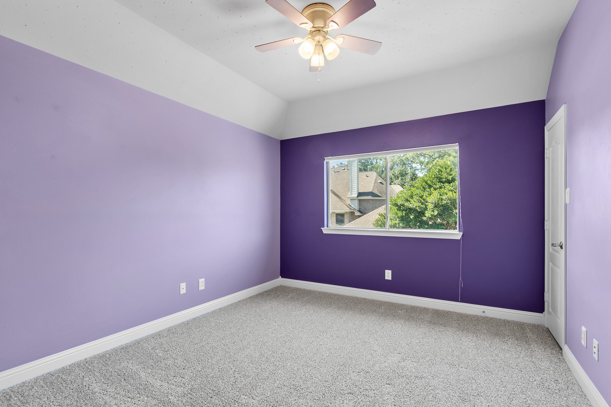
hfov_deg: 96.7
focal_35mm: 16
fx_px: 272
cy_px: 206
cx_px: 309
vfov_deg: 73.8
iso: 320
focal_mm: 10
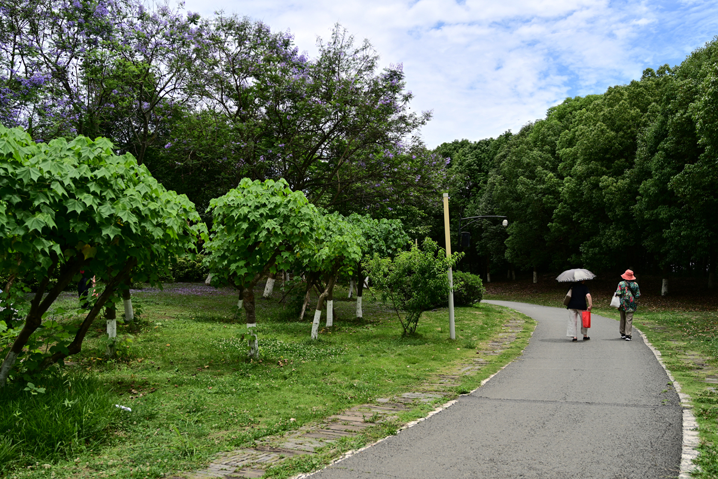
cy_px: 240
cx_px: 359
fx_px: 618
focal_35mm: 31
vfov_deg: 42.3
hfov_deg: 60.3
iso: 100
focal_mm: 31
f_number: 4
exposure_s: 1/500
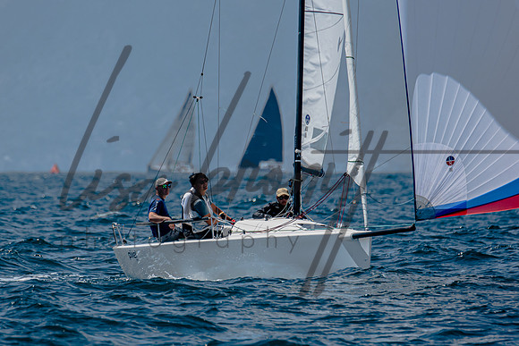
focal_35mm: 779
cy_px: 217
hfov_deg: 2.6
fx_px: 11234
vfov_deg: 1.8
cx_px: 185
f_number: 5.6
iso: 200
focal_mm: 400
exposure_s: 1/2000
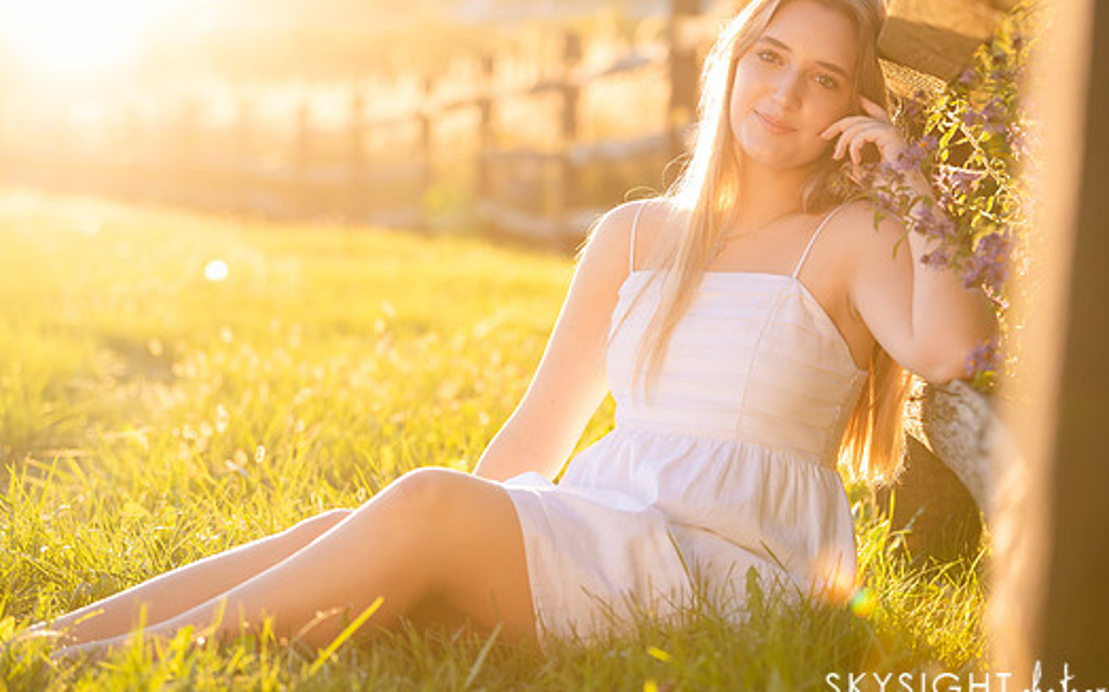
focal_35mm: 96
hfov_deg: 21.6
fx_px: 2900
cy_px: 329
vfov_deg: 13.6
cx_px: 582
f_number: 2.8
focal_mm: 85
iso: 400
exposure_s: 1/800
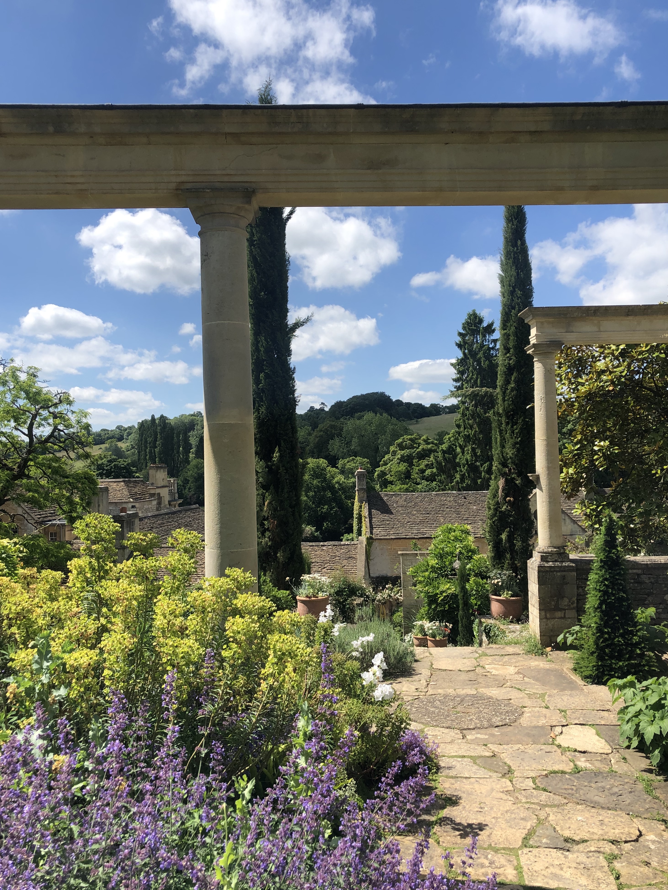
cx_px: 327
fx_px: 746
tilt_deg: +2.0
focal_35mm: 29
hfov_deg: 48.2
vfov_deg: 61.7
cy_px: 449
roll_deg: +1.3
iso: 20
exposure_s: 1/1919
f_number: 1.8
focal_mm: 3.99
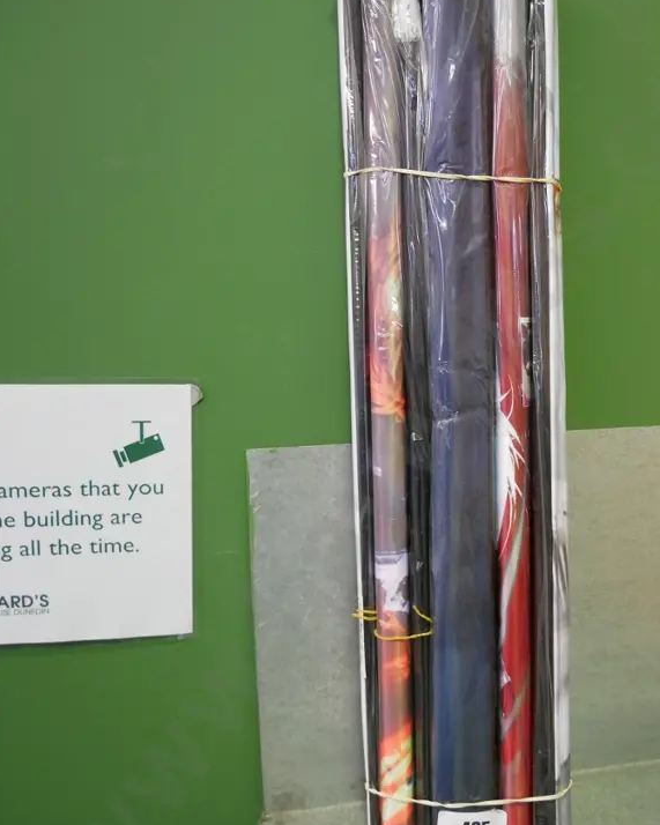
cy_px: 411
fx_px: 1026
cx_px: 438
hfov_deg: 35.3
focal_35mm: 42
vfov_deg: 43.8
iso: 1000
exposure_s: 1/60
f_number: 3.7
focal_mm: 15
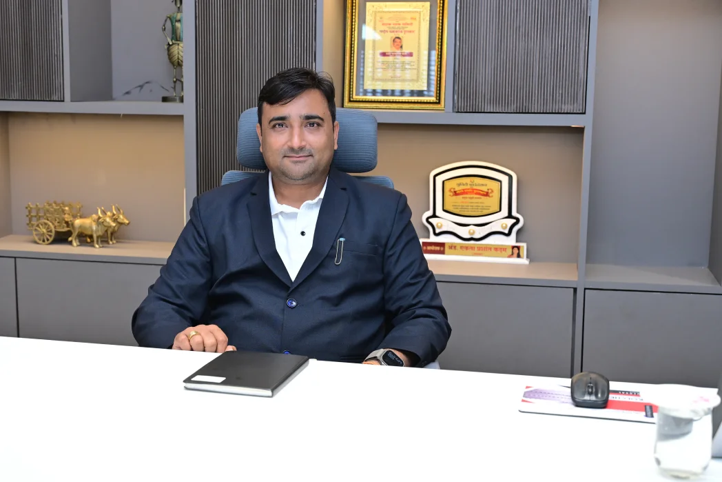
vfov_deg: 27.5
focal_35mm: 49
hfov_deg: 40.3
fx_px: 983
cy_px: 241
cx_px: 361
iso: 1000
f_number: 5.6
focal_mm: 49
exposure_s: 1/160
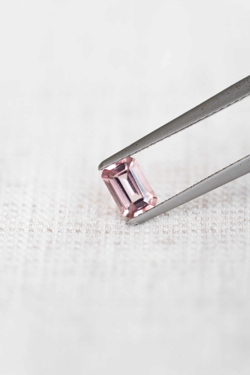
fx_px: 937
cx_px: 125
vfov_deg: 22.6
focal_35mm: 90
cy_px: 188
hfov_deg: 15.2
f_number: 6.3
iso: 100
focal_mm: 90
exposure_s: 1/8
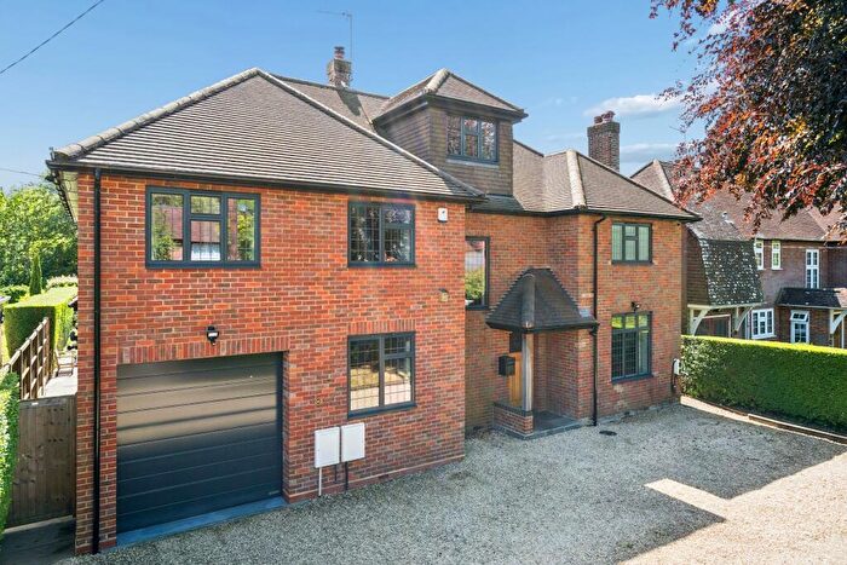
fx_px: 518
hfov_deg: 78.6
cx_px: 424
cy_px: 282
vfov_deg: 57.2
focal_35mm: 22
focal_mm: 22
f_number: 11
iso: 640
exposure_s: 1/200
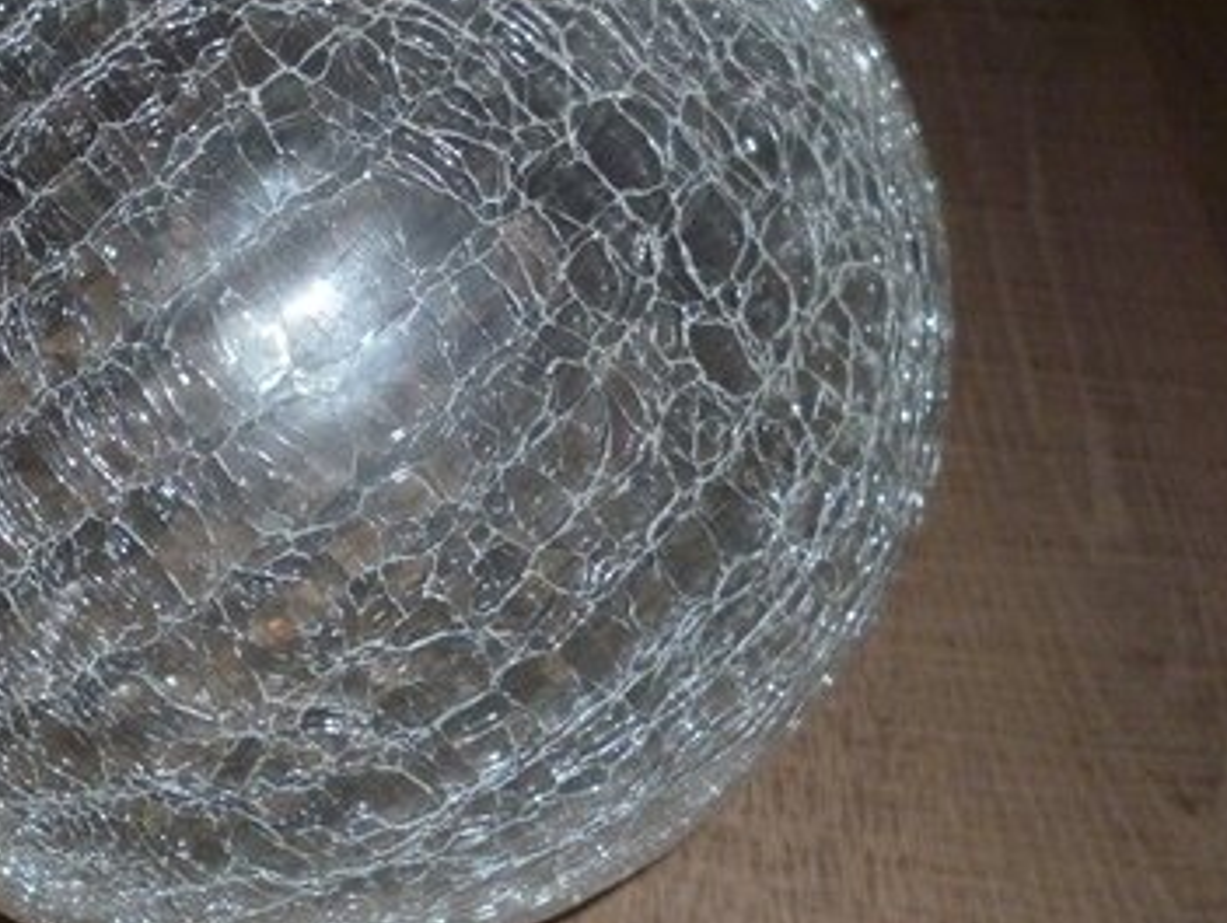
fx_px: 1810
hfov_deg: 35.9
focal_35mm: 51
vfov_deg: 28.6
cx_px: 196
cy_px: 451
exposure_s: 1/60
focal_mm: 5
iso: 250
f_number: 3.1
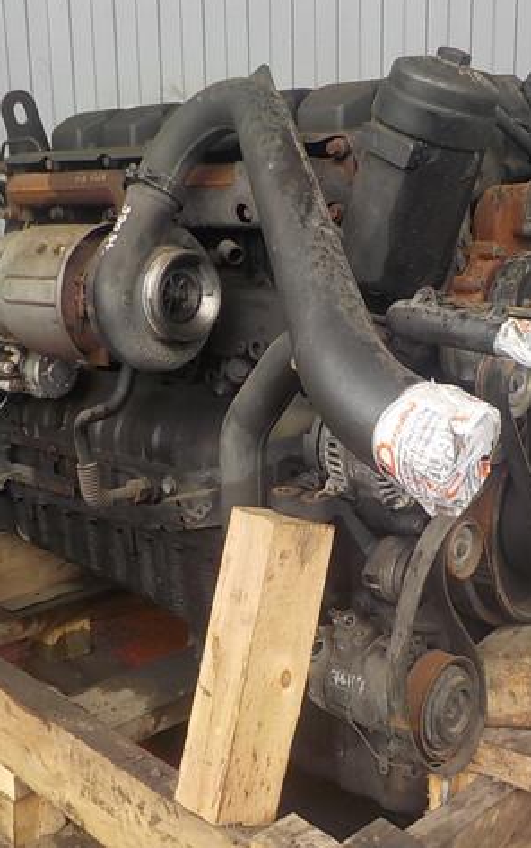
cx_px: 283
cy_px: 420
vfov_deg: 46.2
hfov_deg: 29.9
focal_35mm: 43
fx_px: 995
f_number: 3.3
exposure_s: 1/50
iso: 125
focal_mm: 4.1
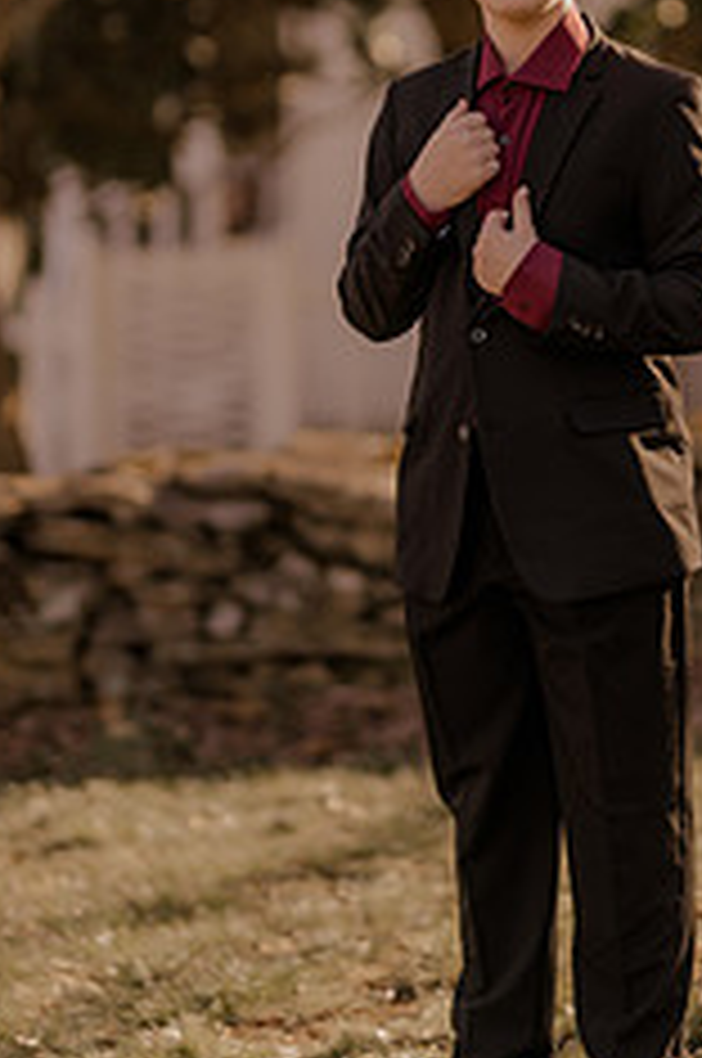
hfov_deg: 8.4
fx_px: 4781
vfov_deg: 12.6
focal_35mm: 163
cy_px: 293
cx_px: 540
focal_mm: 85
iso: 200
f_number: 1.4
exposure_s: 1/2000
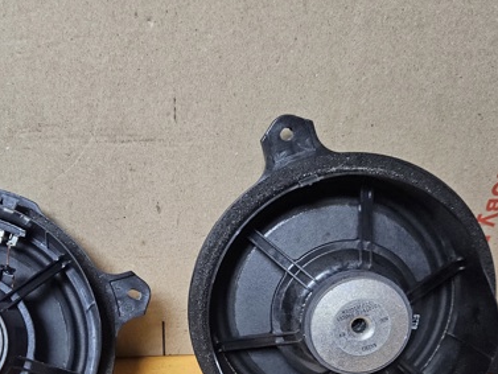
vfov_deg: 35.4
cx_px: 160
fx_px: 561
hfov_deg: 47.0
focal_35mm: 39
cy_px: 309
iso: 640
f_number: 1.8
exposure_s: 1/142
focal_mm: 5.4
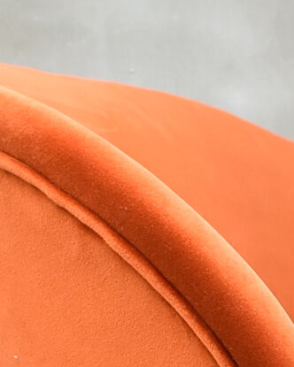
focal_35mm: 233
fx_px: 2538
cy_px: 586
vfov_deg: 8.1
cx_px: 503
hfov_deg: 6.5
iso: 400
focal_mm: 23
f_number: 5.6
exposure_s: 1/125
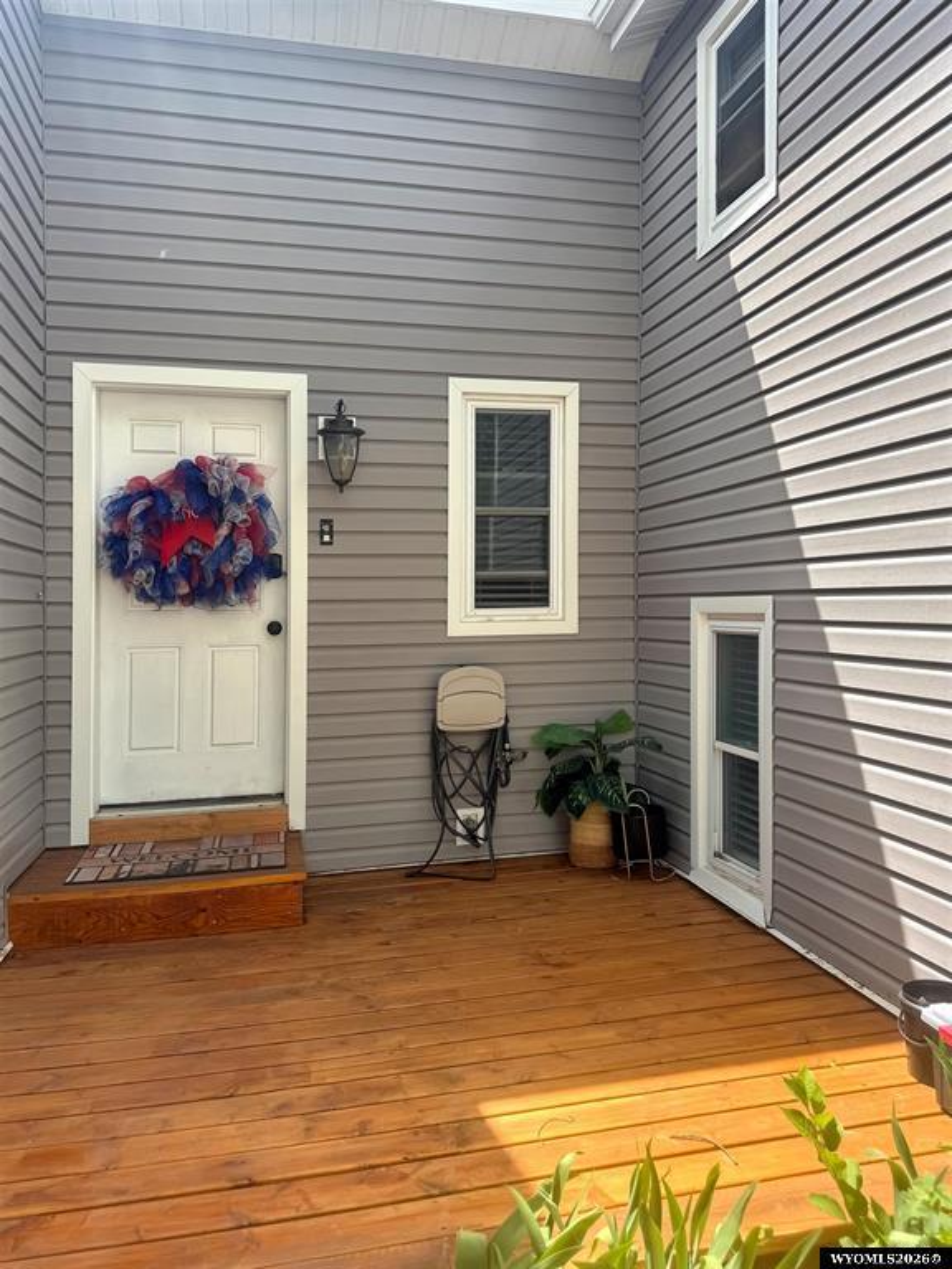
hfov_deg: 56.8
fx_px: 880
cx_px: 476
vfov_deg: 71.6
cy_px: 634
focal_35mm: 24
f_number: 1.78
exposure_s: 1/1314
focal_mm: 6.76
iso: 80
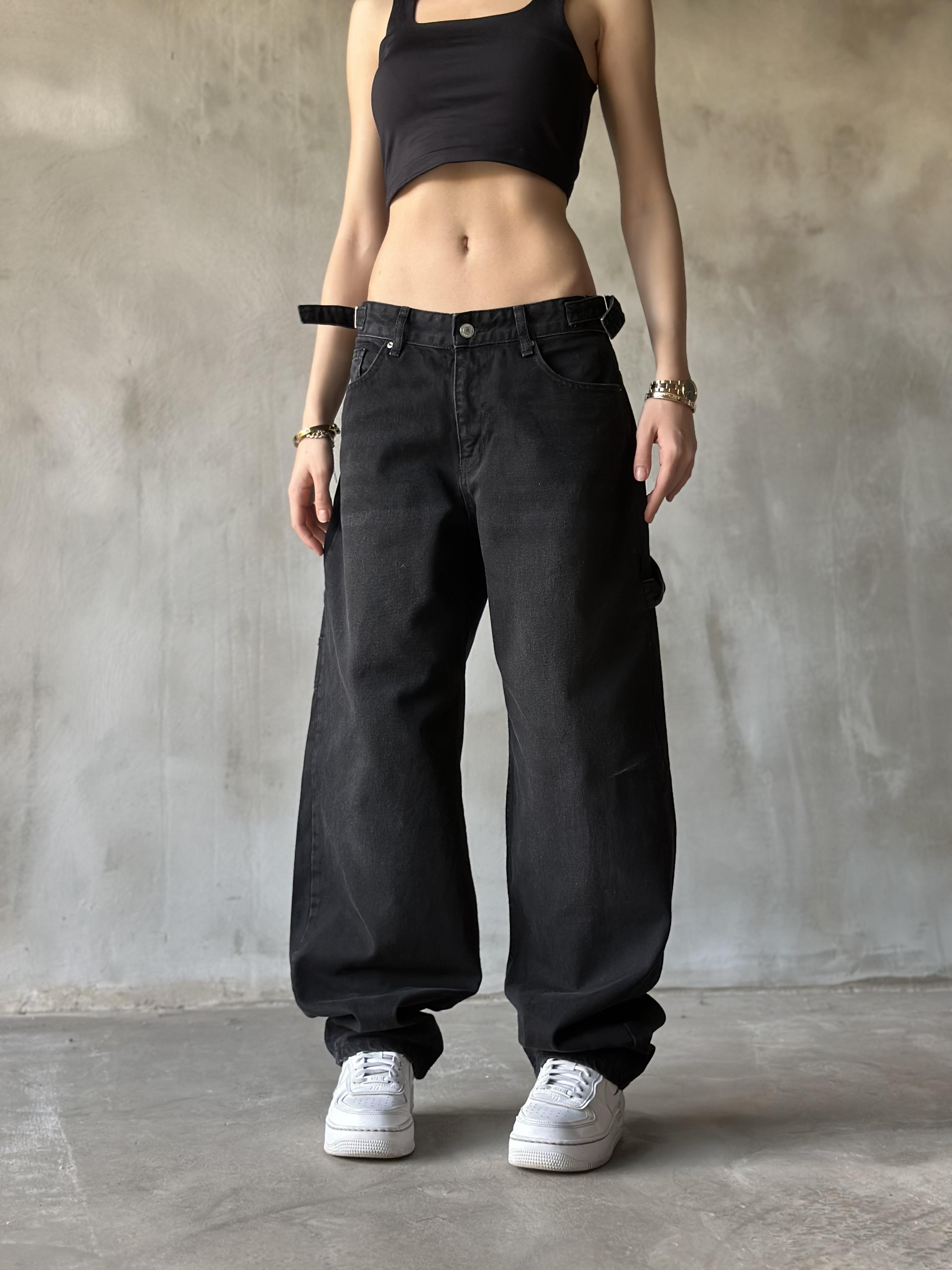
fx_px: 1760
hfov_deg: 30.3
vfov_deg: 39.7
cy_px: 635
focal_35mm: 48
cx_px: 476
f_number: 1.78
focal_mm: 6.86
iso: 320
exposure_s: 1/60
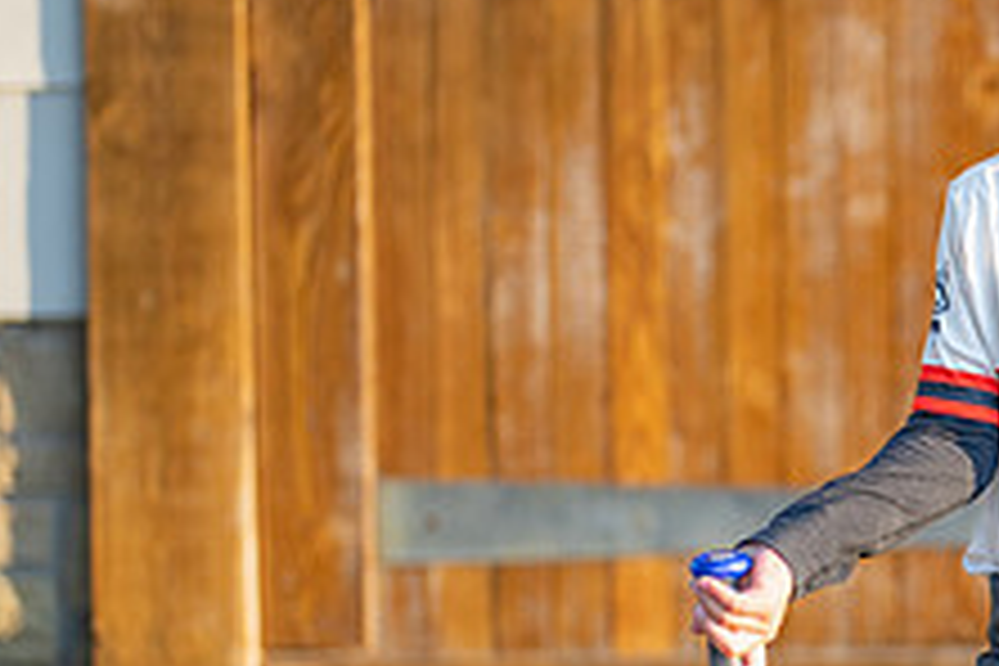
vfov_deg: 9.3
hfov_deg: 13.3
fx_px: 4107
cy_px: 386
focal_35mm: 148
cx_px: 1321
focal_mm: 50
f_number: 1.2
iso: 100
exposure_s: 1/640
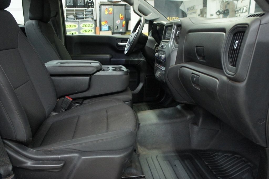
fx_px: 202
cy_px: 90
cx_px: 134
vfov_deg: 47.9
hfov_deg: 67.4
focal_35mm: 27
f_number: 3.5
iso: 1600
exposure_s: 1/30
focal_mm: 18
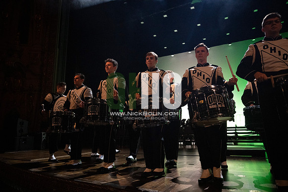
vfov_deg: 53.2
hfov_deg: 73.7
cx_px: 144
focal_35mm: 24
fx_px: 192
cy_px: 96
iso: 10000
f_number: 2.8
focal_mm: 24
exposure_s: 1/500
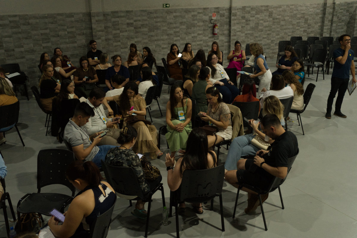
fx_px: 347
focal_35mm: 35
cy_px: 119
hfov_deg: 54.4
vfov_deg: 37.9
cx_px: 178
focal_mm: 35
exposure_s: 1/80
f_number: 5.6
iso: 8000
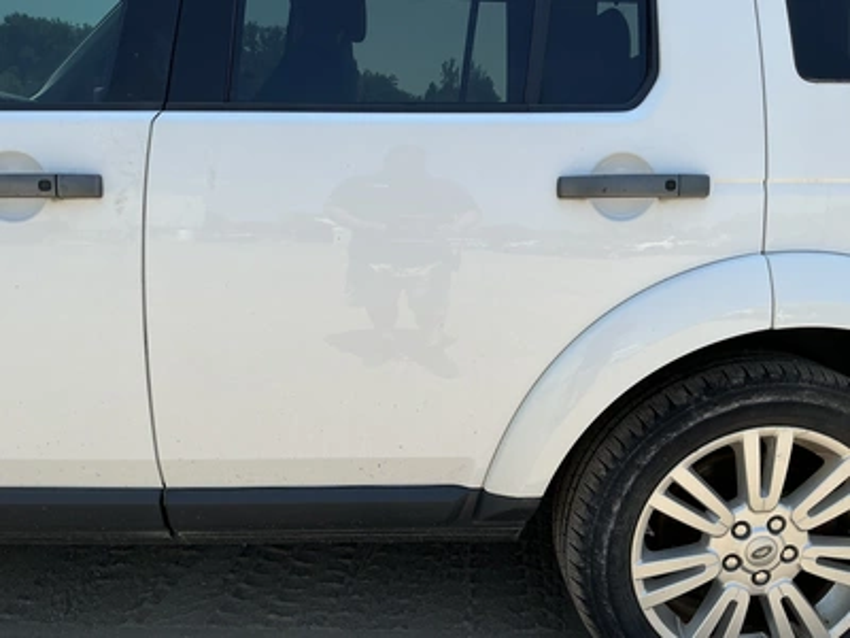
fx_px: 688
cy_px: 319
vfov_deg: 49.7
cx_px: 425
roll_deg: -3.3
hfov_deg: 63.4
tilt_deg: -11.6
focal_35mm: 28
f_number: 1.8
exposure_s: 1/1195
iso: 25
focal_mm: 3
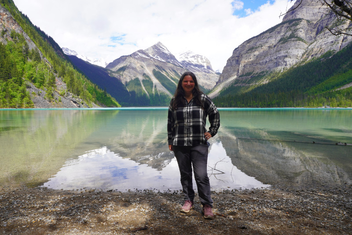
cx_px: 176
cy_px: 118
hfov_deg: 73.8
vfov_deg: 53.1
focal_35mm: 24
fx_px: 235
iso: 100
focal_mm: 16
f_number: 9
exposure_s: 1/125
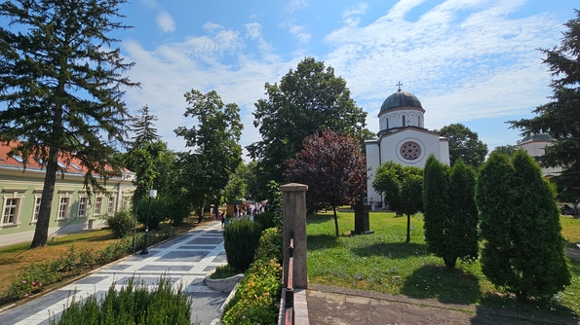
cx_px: 274
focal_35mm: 15
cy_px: 157
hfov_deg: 102.9
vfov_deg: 70.4
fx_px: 231
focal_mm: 2.2
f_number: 2.2
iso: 50
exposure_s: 1/4769
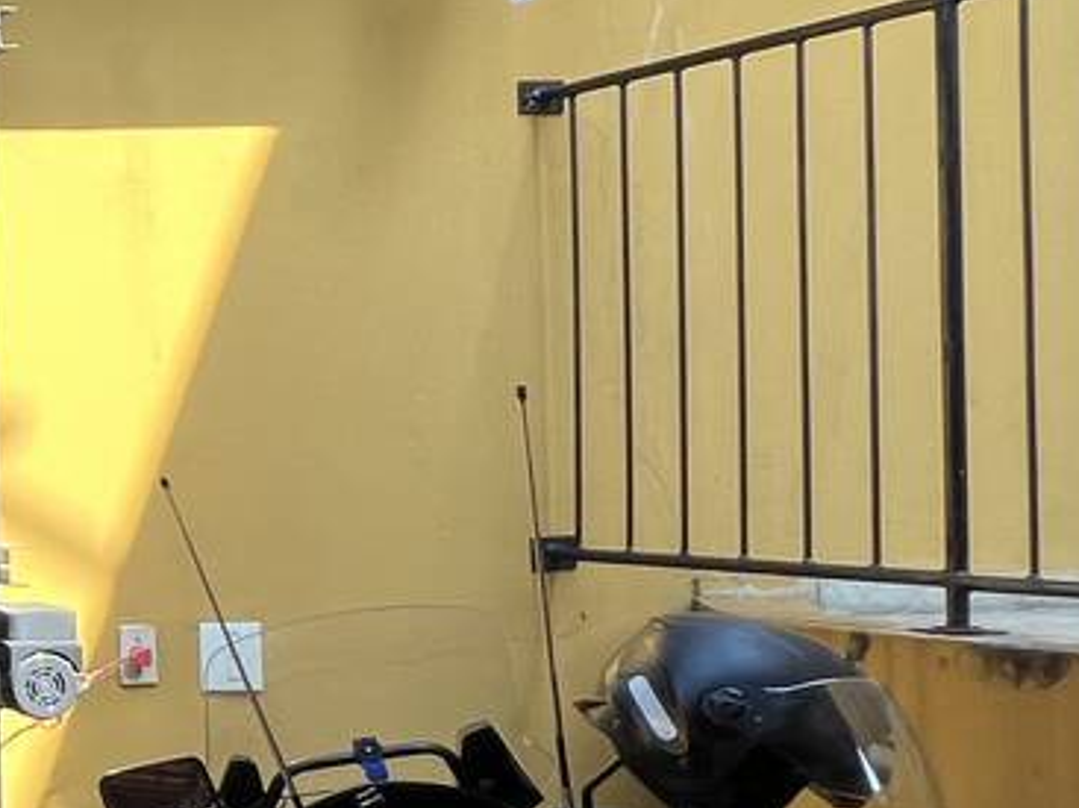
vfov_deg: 28.5
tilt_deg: +0.6
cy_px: 435
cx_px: -861
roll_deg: +0.4
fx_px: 1589
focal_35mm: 51
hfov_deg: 22.2
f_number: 1.8
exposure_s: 1/119
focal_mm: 1.57
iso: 32
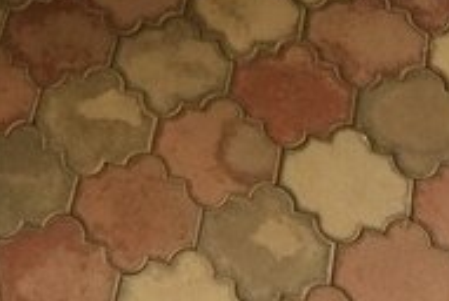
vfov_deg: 11.9
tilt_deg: -47.0
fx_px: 1299
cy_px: -279
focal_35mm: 104
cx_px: -61
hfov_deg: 18.7
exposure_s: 1/33
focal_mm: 4.15
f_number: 2.2
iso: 40
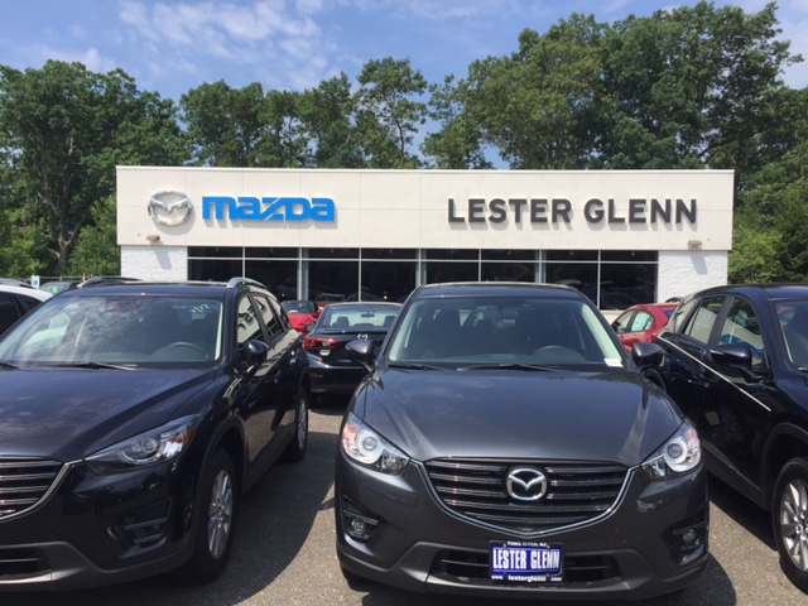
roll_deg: -1.1
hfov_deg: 61.7
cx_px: 404
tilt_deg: -2.0
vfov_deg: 48.2
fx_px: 677
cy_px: 303
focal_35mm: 29
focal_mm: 4.15
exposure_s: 1/2475
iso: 32
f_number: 2.2
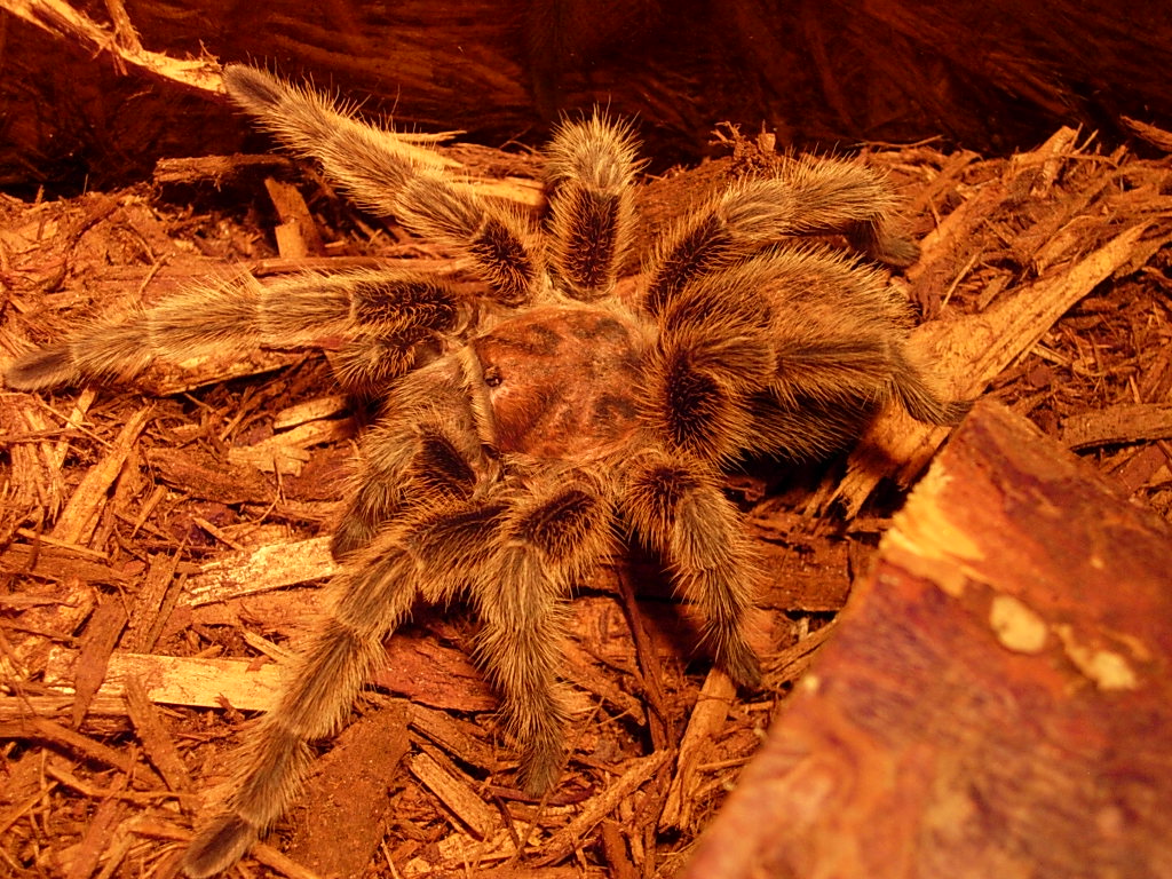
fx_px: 2438
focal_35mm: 72
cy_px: 440
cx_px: 586
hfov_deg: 27.0
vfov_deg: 20.4
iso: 200
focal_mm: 14.9
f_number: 3.7
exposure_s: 1/7.1
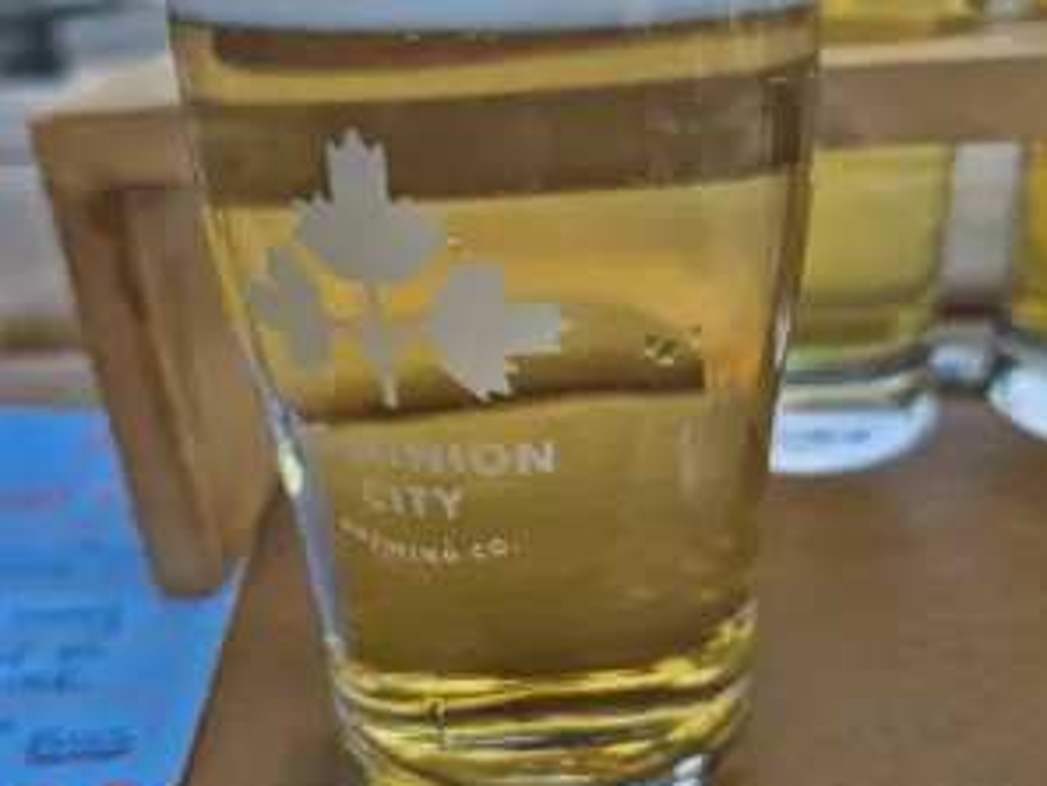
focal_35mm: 31
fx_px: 938
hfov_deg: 58.3
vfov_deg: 45.4
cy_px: 444
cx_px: 525
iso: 25
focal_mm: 5.4
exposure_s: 1/564
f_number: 1.8
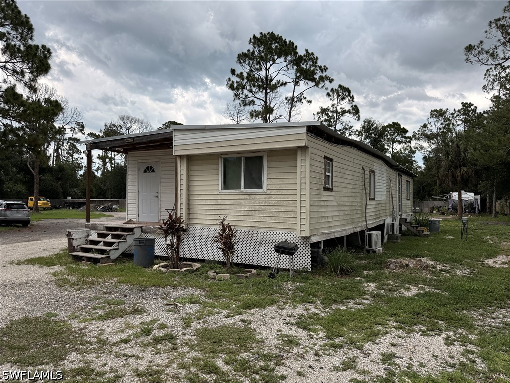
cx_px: 255
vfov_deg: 56.8
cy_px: 192
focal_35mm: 24
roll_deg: -0.9
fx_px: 354
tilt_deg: +3.0
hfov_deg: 71.6
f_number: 1.78
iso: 80
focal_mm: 6.76
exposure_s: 1/1855
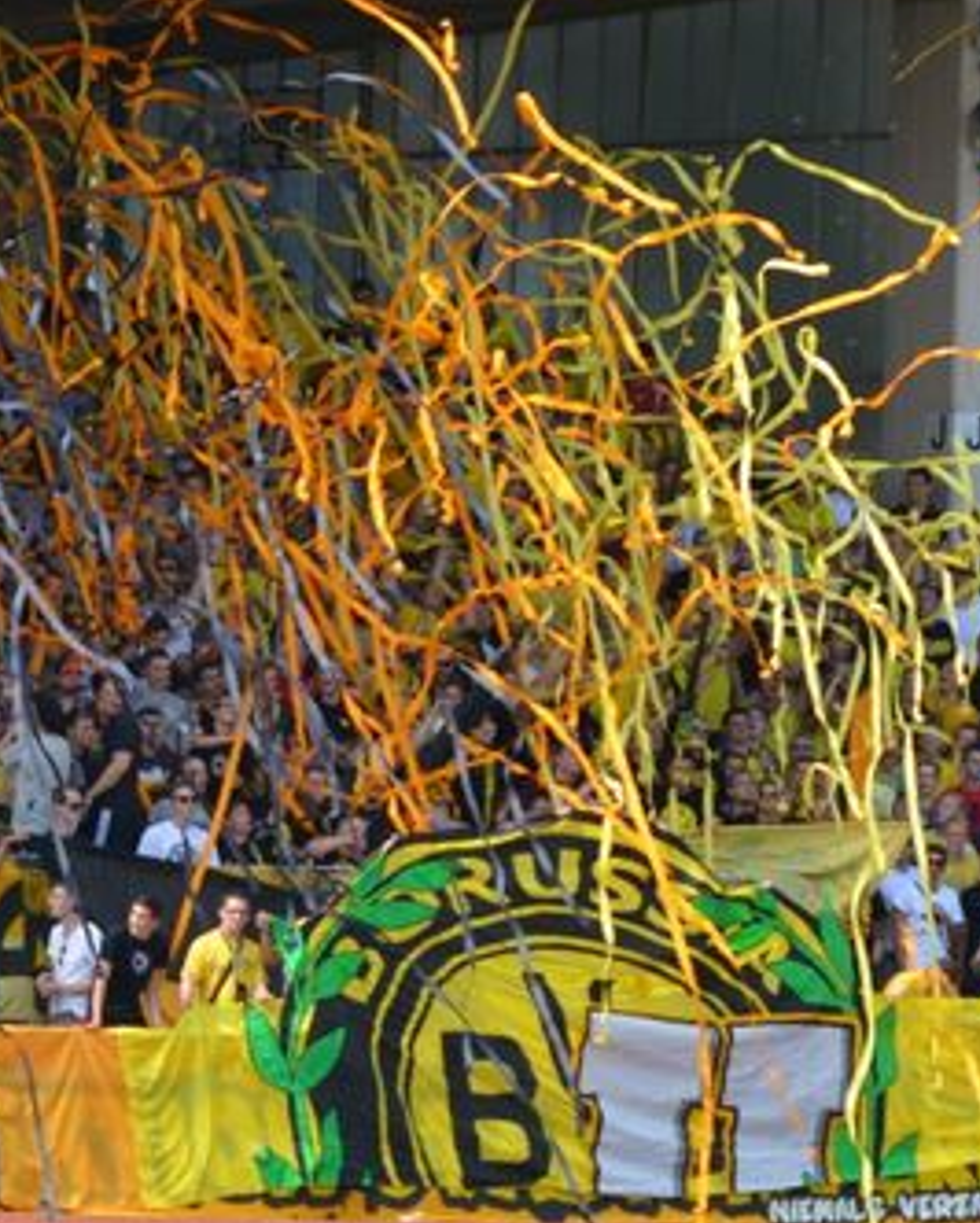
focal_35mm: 254
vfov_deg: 7.6
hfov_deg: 6.1
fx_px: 9193
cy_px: 608
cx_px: 376
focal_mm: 105
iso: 400
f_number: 5
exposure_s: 1/1250
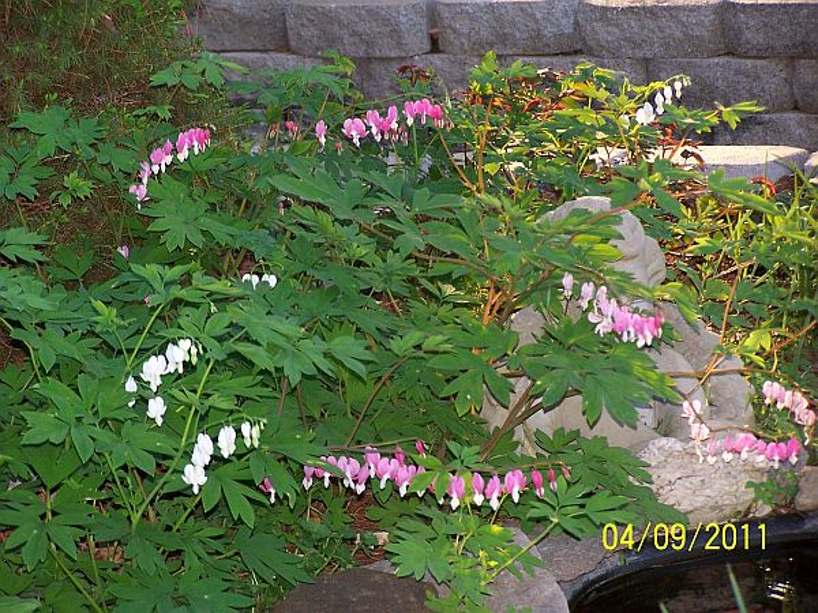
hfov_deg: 10.5
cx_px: 409
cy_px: 306
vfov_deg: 7.9
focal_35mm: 189
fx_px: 4466
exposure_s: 1/125
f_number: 3.2
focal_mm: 31.3
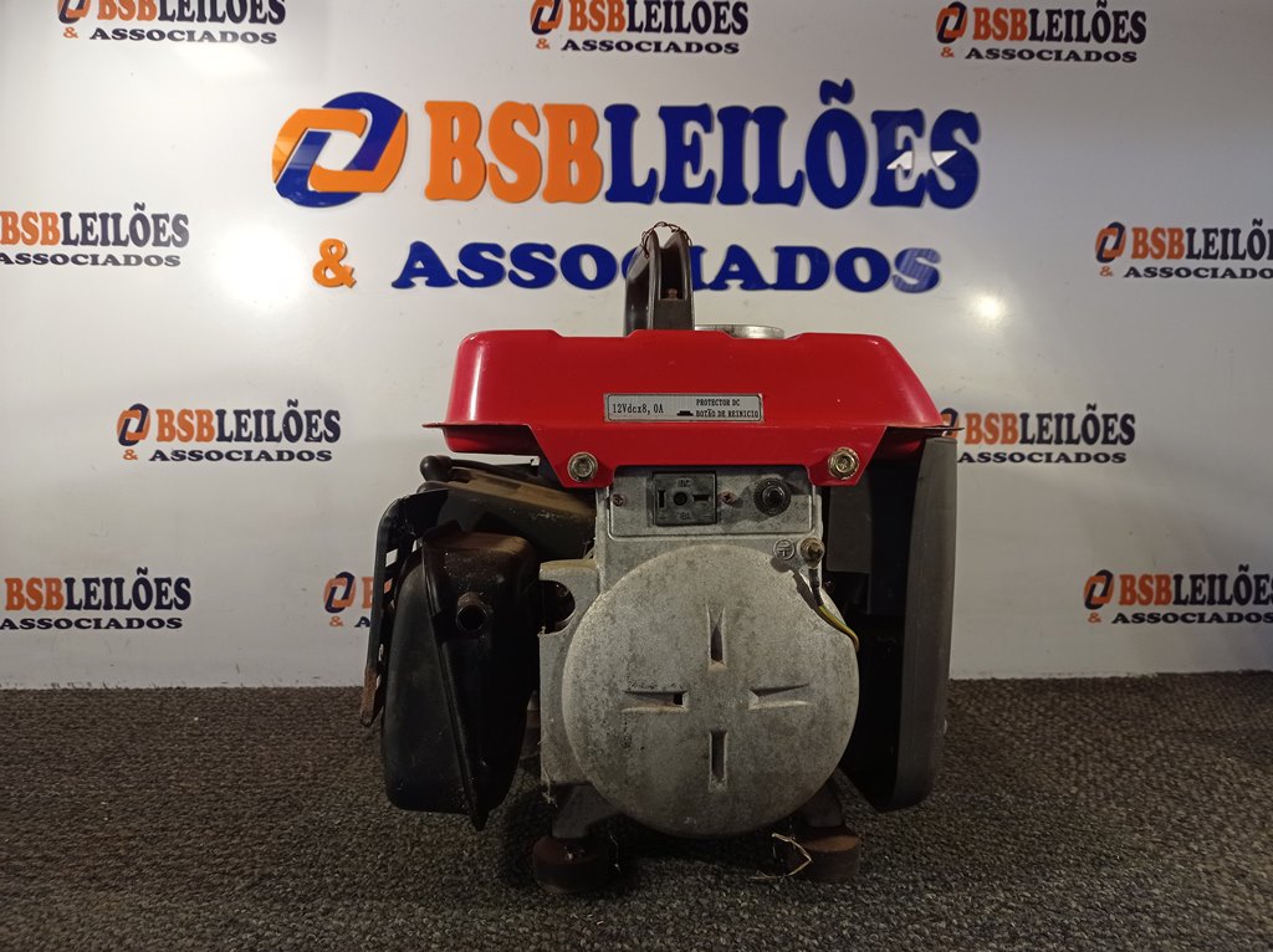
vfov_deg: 49.7
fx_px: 1029
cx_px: 636
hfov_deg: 63.5
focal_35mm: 28
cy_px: 476
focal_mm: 4.7
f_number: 1.79
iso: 130
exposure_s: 1/120
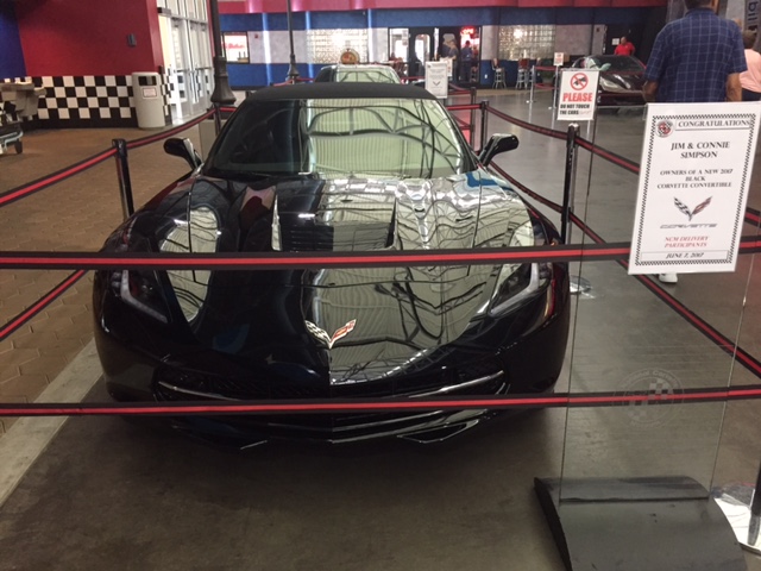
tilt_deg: -19.1
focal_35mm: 29
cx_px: 380
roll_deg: +0.4
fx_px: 638
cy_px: 286
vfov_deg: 48.2
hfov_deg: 61.7
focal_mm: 4.15
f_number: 2.2
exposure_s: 1/30
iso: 200
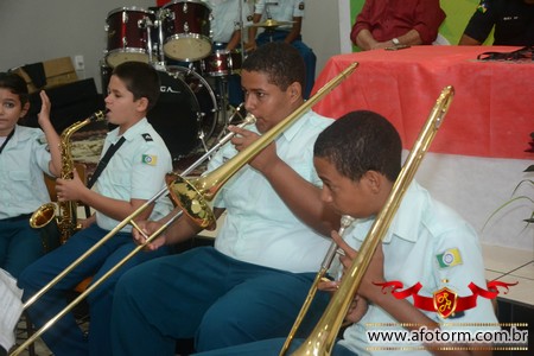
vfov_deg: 22.6
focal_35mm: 60
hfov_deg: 33.4
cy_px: 178
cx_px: 267
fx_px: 890
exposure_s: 1/80
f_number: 4.5
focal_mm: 40
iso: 1600
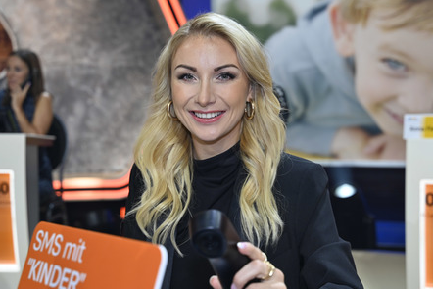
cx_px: 215
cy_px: 146
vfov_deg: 26.5
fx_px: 614
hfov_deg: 38.9
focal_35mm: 51
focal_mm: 50
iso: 1000
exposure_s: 1/200
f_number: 4
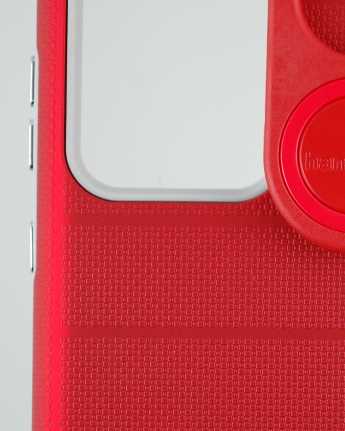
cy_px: 240
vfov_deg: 9.6
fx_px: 2579
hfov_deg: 7.6
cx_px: 295
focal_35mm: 202
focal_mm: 52
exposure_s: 1/30
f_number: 5.6
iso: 640
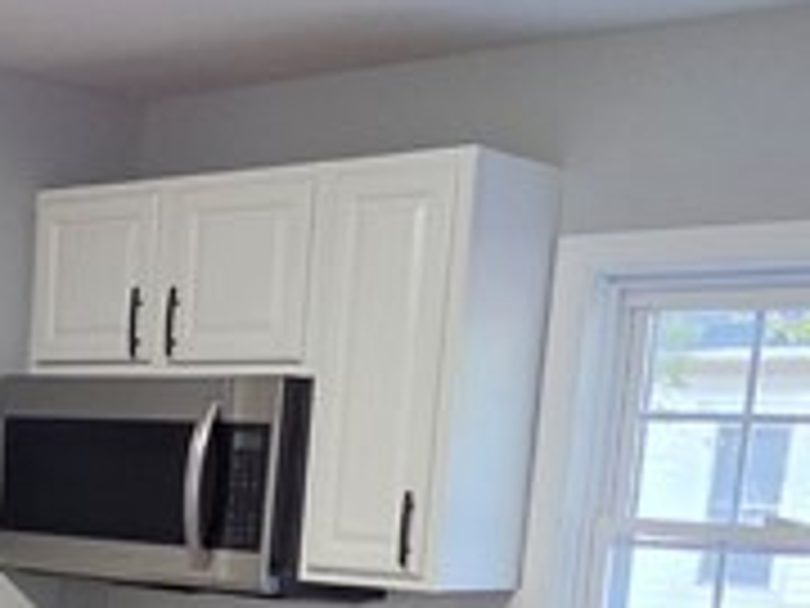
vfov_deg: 18.0
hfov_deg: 24.7
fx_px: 1732
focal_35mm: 74
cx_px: -54
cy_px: 878
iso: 250
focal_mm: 2.2
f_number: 1.9
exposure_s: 1/120
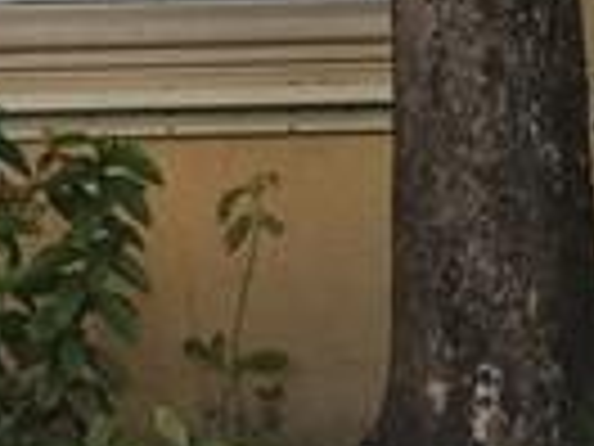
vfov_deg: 6.3
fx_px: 3861
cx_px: -648
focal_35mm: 225
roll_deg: +0.3
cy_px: -572
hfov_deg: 8.3
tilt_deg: +4.3
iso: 32
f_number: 2.2
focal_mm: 4.15
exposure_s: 1/534
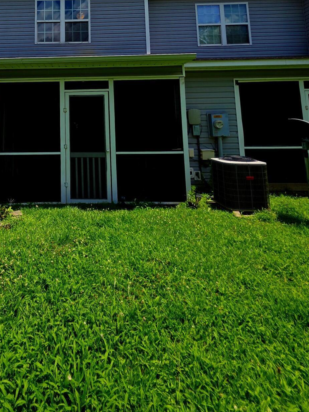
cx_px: 70
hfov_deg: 59.3
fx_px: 250
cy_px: 87
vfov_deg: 71.6
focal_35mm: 21
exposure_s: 1/2359
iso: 40
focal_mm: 2.2
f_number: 1.9
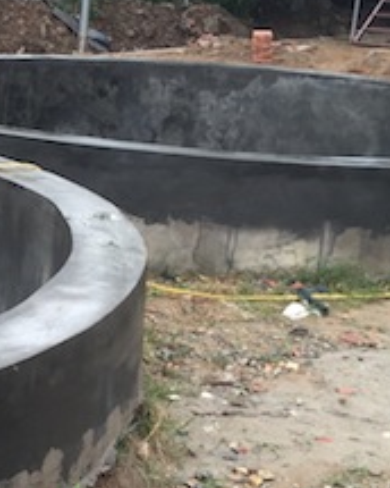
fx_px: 1327
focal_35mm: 92
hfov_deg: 15.1
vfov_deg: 20.8
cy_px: 171
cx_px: -252
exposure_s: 1/120
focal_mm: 4.15
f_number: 2.2
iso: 32
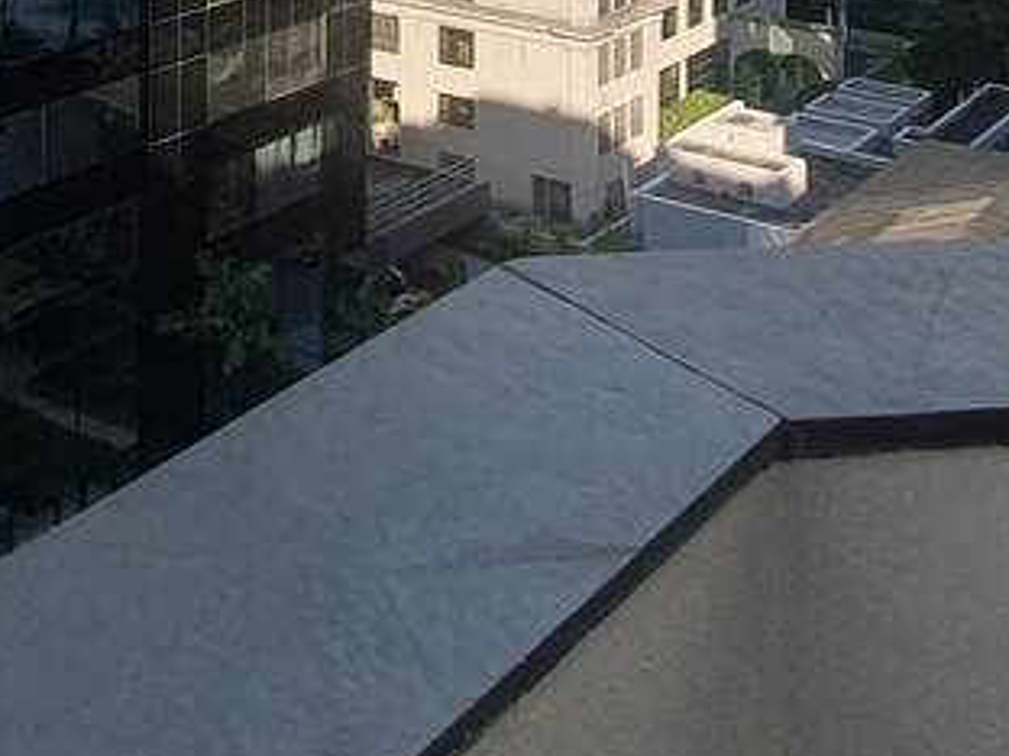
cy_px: -530
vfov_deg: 19.5
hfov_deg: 31.5
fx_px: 1749
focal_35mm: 60
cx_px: 220
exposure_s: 1/740
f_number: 2.2
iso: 50
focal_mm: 1.8
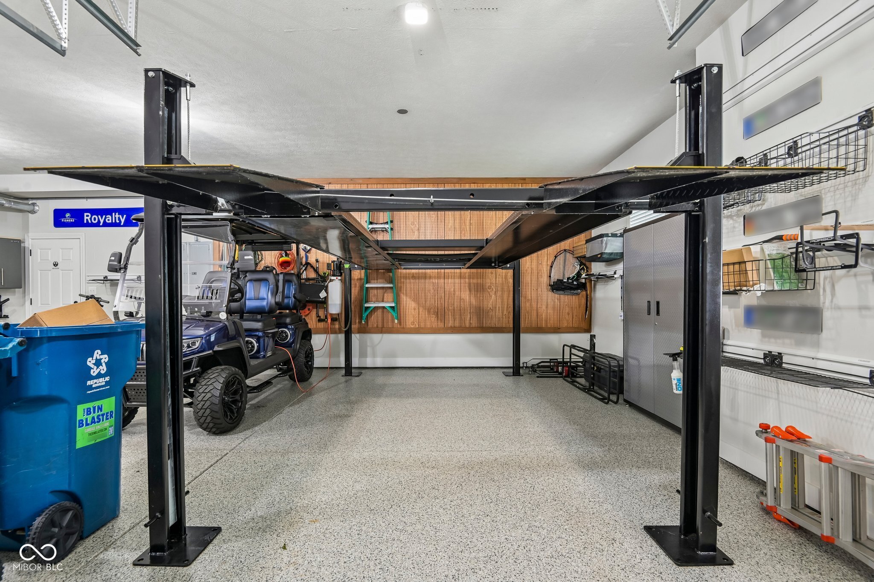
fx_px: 388
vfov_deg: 73.7
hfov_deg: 96.7
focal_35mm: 16
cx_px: 437
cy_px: 291
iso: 400
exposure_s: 1/8
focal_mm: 16
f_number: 8
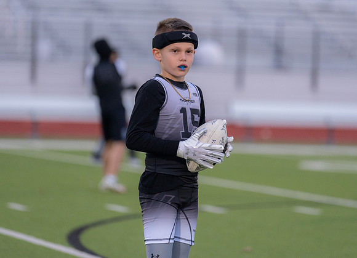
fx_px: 2481
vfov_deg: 5.9
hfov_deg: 8.2
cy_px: 102
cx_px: 182
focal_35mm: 244
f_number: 2.8
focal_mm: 191
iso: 1000
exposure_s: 1/1000
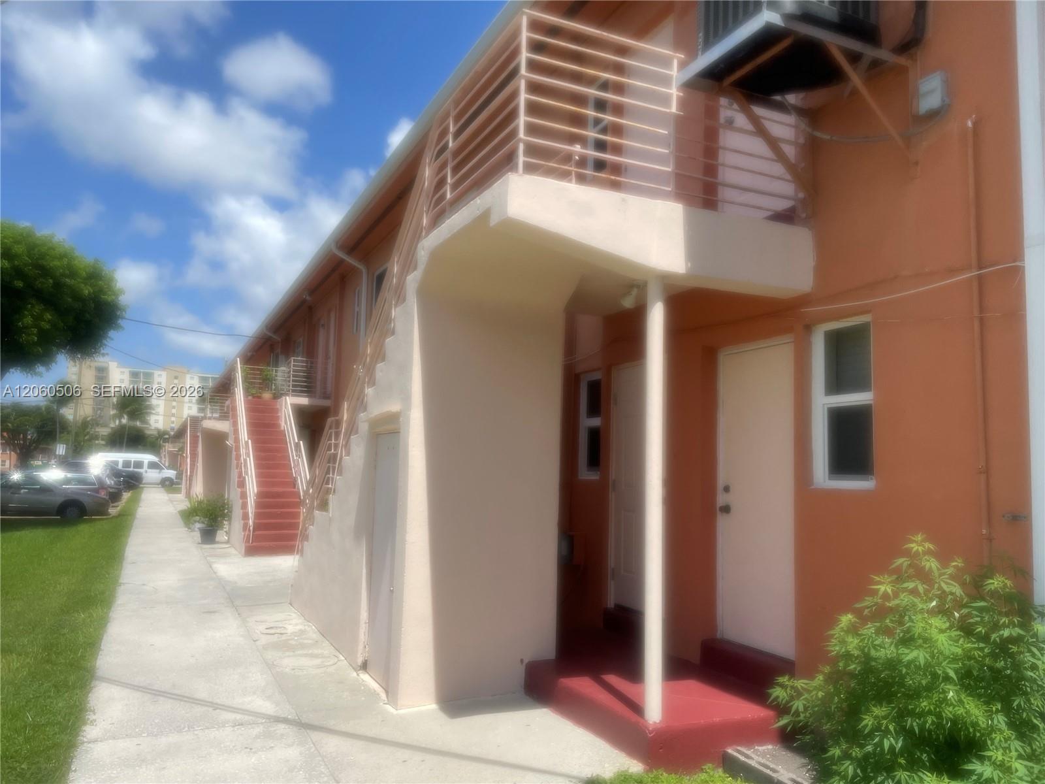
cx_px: 522
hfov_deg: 67.3
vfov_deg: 53.1
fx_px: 785
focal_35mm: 26
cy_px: 392
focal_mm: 4.2
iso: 32
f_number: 1.6
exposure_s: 1/4292
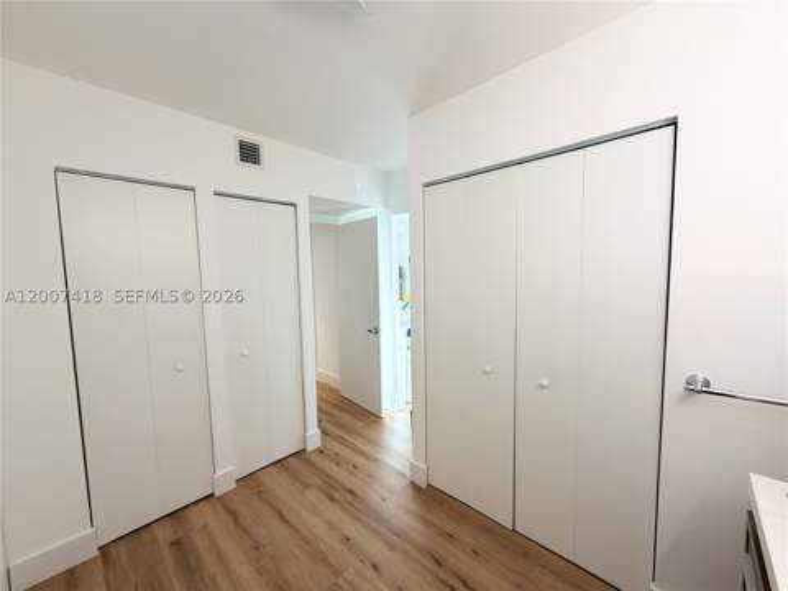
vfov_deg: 85.7
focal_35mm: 14
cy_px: 296
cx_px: 394
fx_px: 319
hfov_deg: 102.1
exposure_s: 1/120
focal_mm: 2.22
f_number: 2.2
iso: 80
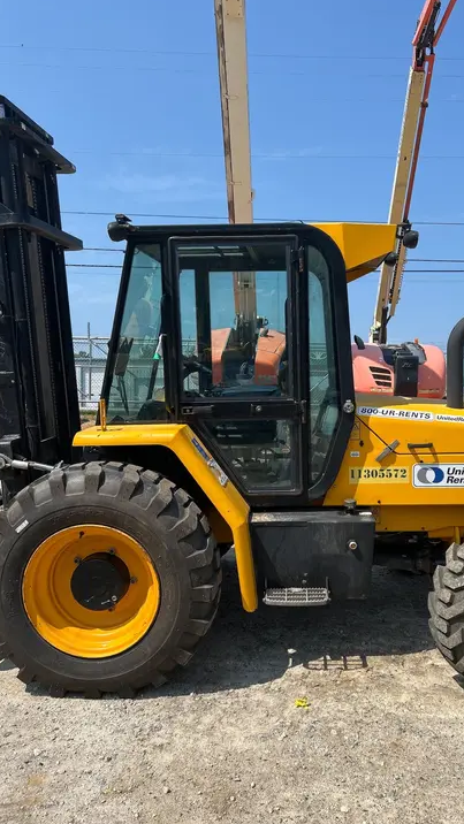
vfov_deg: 66.1
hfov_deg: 39.8
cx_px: 298
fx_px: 634
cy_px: 414
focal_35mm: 29
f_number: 1.5
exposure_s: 1/3831
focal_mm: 5.7
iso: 50
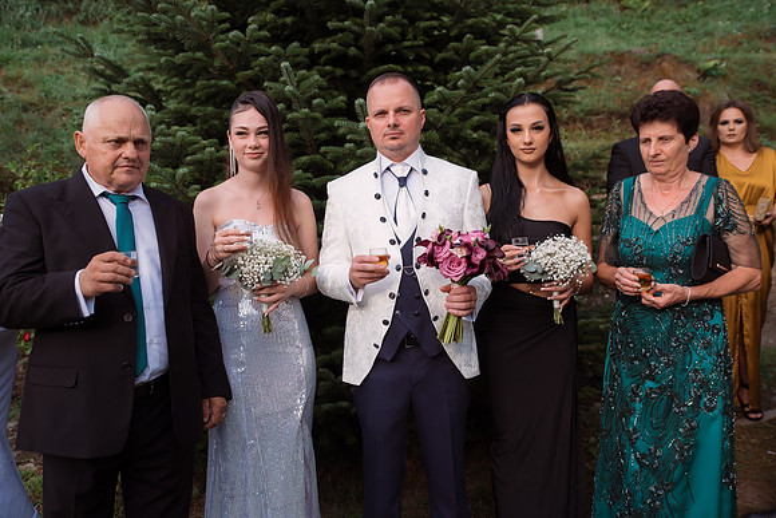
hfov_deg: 53.1
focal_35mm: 36
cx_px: 388
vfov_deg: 36.9
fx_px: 776
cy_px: 259
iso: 320
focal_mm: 36
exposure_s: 1/400
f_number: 4
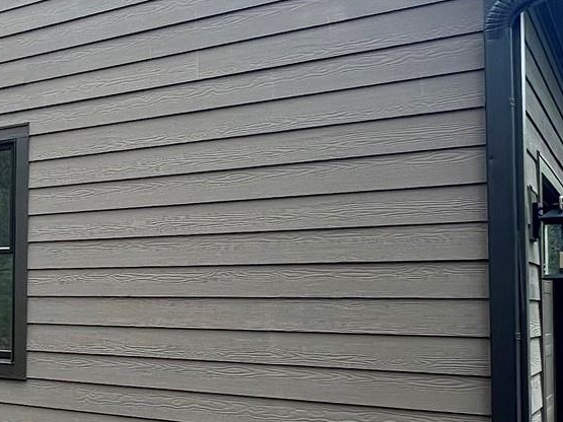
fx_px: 781
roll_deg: -0.6
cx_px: -43
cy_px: 258
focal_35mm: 48
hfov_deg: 34.7
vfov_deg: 30.2
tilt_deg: +4.1
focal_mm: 1.57
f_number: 1.8
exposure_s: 1/99
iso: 50
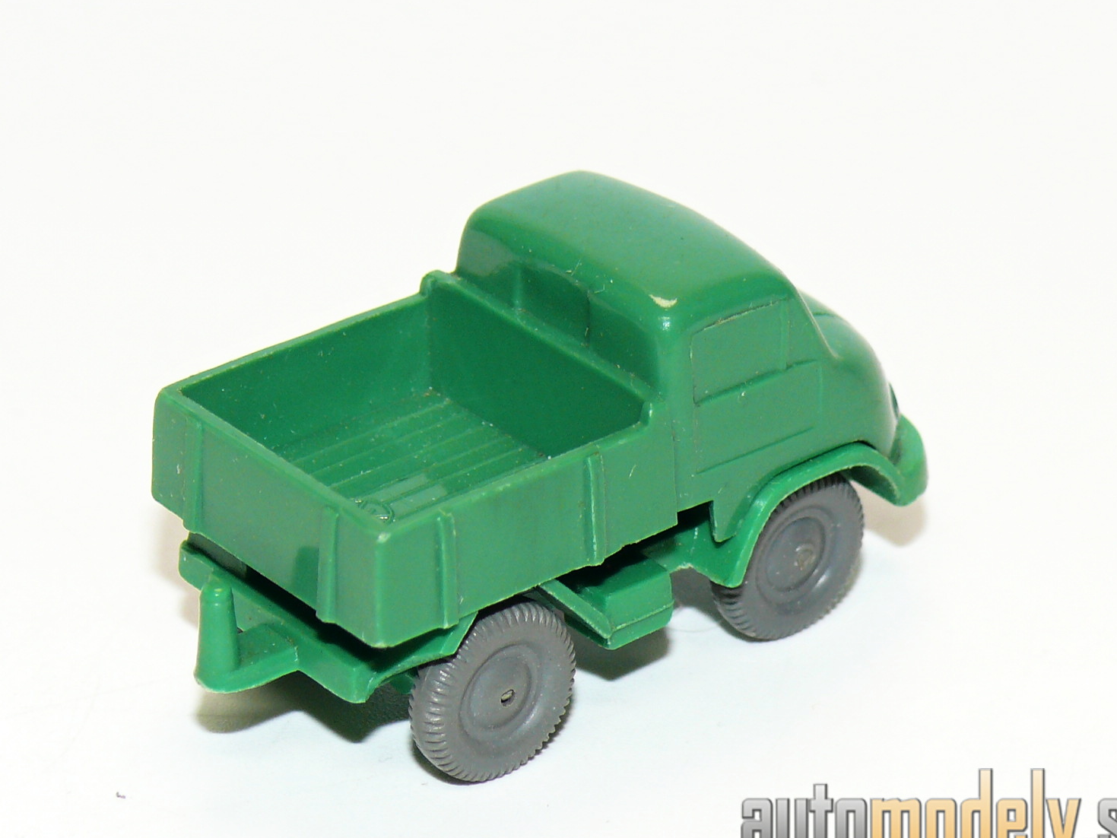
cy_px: 429
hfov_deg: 11.6
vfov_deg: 8.7
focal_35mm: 171
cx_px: 566
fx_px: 5518
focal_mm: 18.6
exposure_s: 1/30
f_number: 4
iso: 100
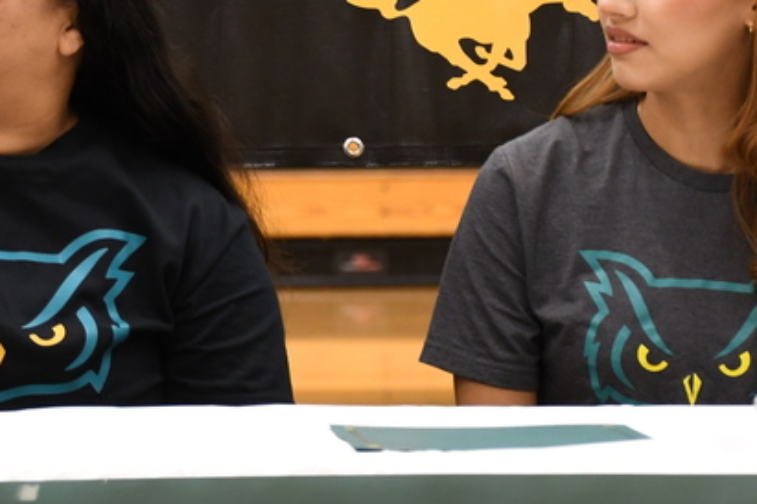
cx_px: 282
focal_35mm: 336
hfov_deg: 6.1
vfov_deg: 4.1
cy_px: 19
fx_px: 7065
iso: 1250
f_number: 5.6
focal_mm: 90
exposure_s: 1/100
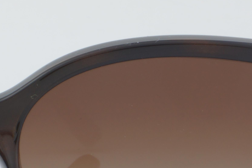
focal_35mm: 271
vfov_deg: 5.1
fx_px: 1897
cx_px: -33
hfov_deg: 7.5
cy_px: 161
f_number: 32
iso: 100
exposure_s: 1/3
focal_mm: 50
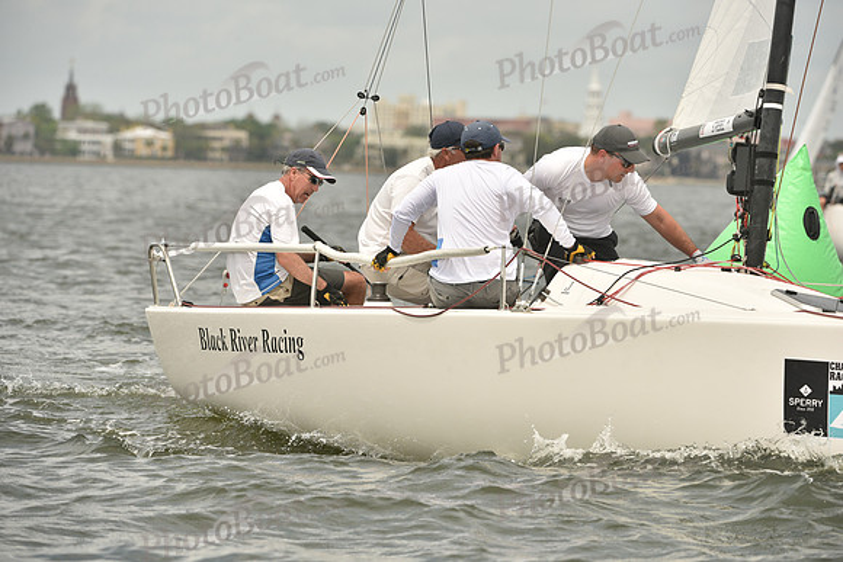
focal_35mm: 270
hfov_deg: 7.6
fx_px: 6324
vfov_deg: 5.1
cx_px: 422
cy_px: 281
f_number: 7.1
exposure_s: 1/1250
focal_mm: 270
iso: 320
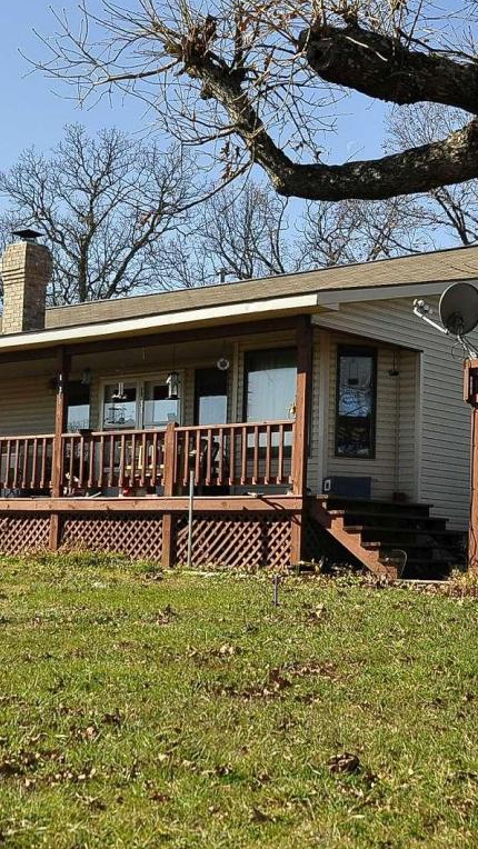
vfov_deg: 36.6
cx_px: 198
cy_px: 423
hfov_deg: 21.1
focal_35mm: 57
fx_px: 1284
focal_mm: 24
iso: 800
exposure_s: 1/3200
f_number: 6.3
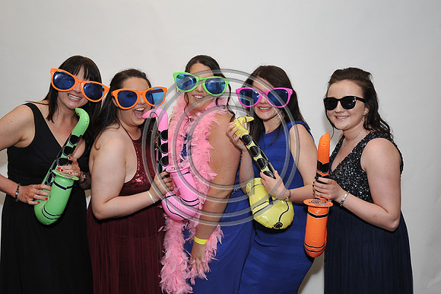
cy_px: 147
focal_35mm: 42
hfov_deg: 46.4
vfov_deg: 31.9
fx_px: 514
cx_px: 220
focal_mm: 42
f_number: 6.3
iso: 800
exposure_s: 1/60
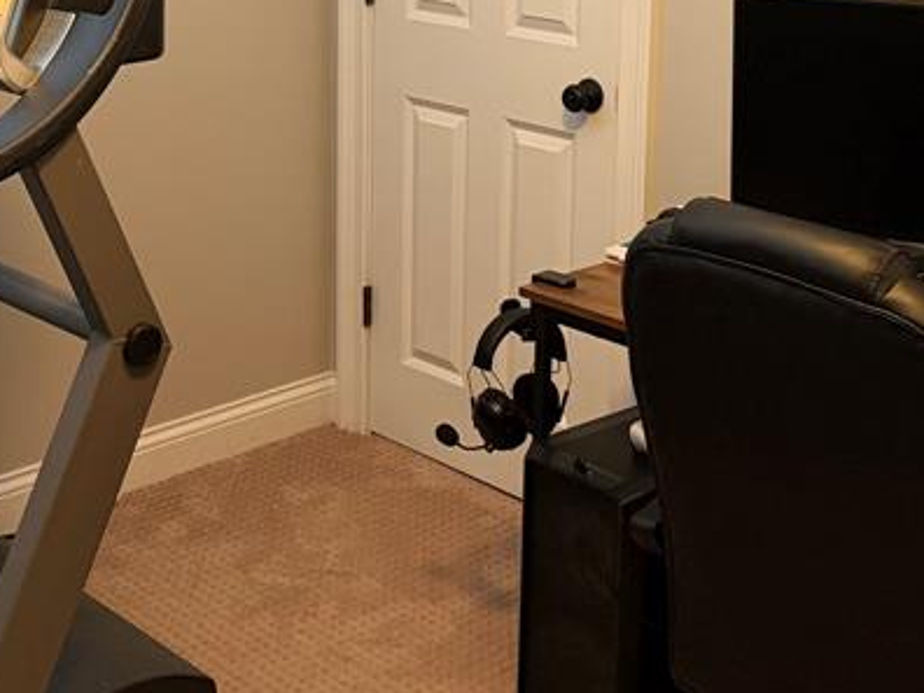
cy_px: 63
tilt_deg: -10.2
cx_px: 413
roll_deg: +0.0
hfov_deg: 31.2
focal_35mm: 62
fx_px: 1655
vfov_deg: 23.0
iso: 640
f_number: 1.78
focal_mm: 6.76
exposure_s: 1/40
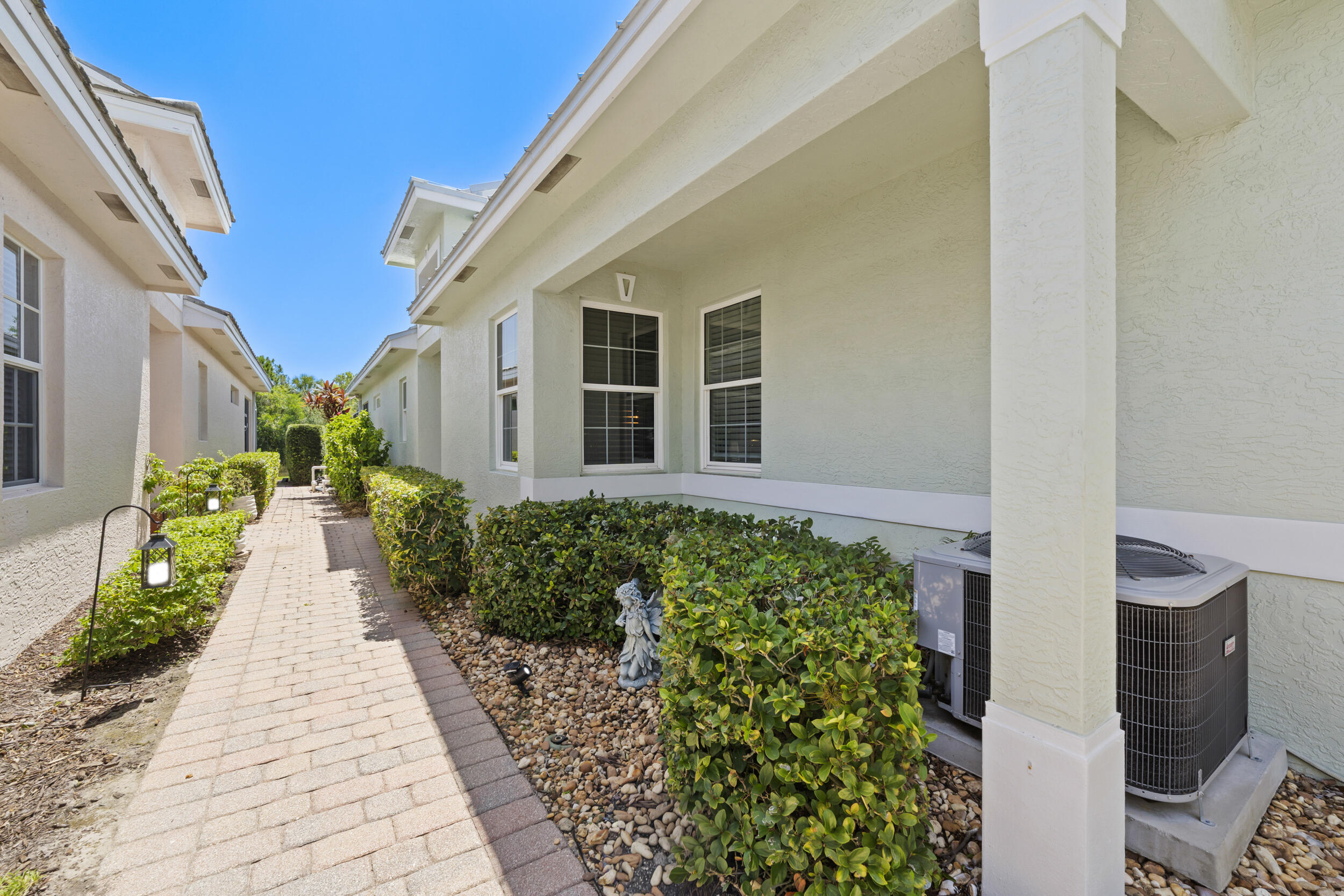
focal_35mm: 14
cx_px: 672
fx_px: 523
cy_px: 448
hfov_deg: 104.3
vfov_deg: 81.2
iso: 250
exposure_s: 1/50
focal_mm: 14
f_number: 9
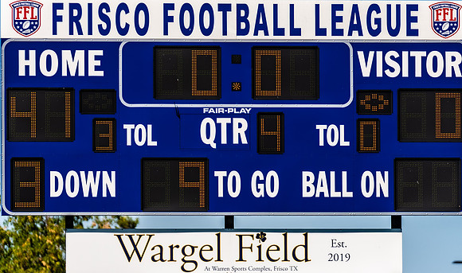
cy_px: 94
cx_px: 222
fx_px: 5146
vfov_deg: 3.0
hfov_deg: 5.1
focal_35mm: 415
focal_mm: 200
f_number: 2.8
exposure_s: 1/2000
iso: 100
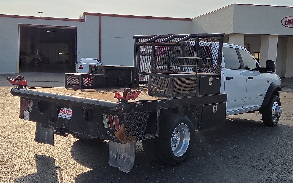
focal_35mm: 42
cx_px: 146
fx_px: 335
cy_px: 92
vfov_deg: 30.5
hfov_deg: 47.2
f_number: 1.8
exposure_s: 1/3333
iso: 25
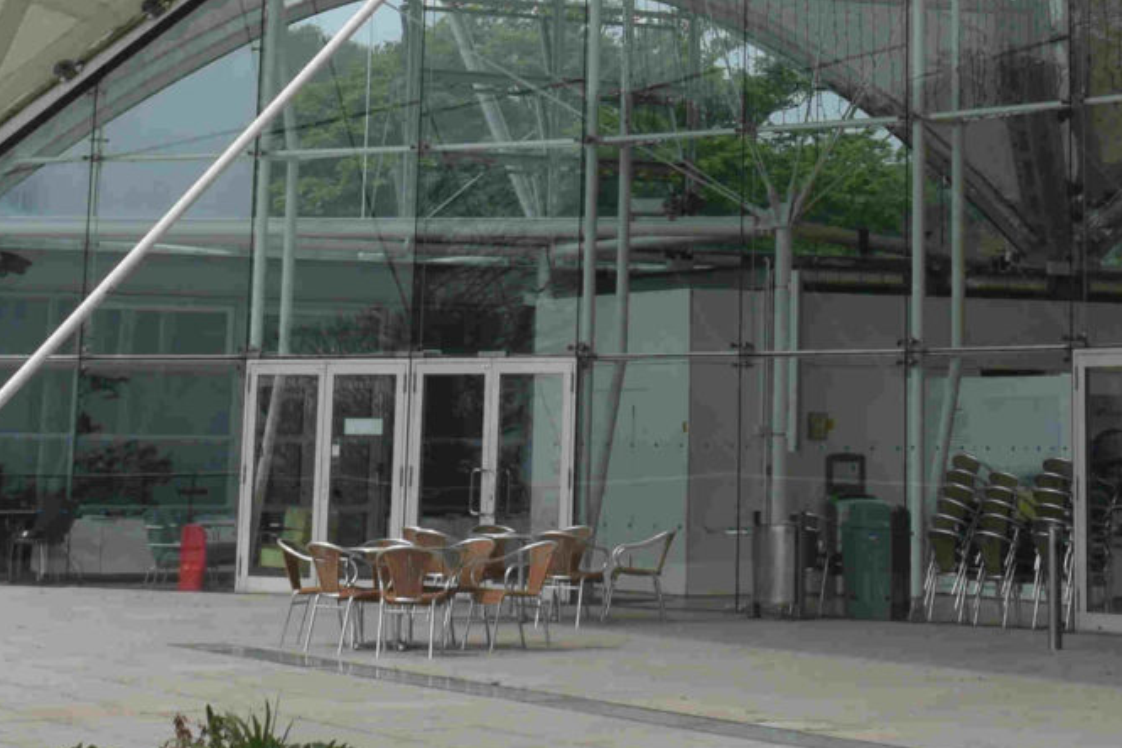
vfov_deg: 12.5
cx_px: 855
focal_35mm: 104
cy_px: -396
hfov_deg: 19.5
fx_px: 3240
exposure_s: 1/400
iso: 200
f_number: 10
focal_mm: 18
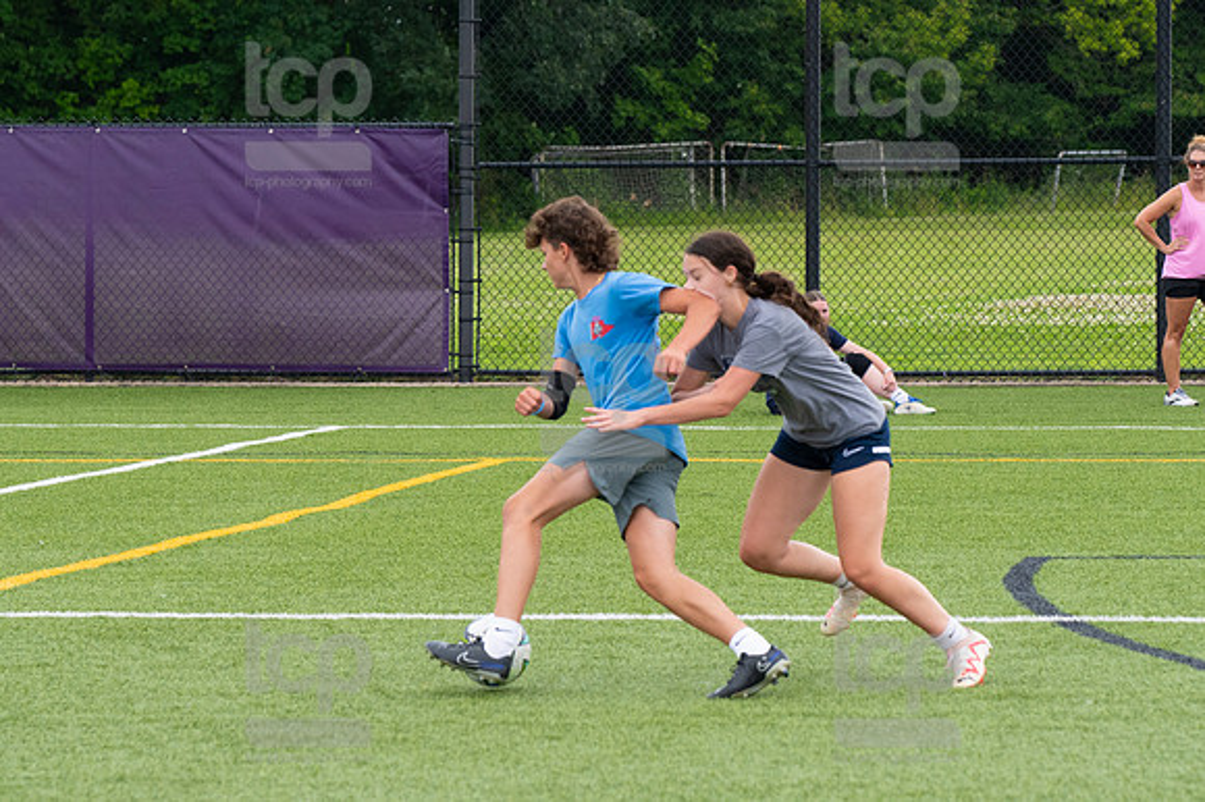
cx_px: 602
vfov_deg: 6.8
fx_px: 6757
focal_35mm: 202
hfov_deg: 10.2
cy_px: 401
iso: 500
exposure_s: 1/1250
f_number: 5.6
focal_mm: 135
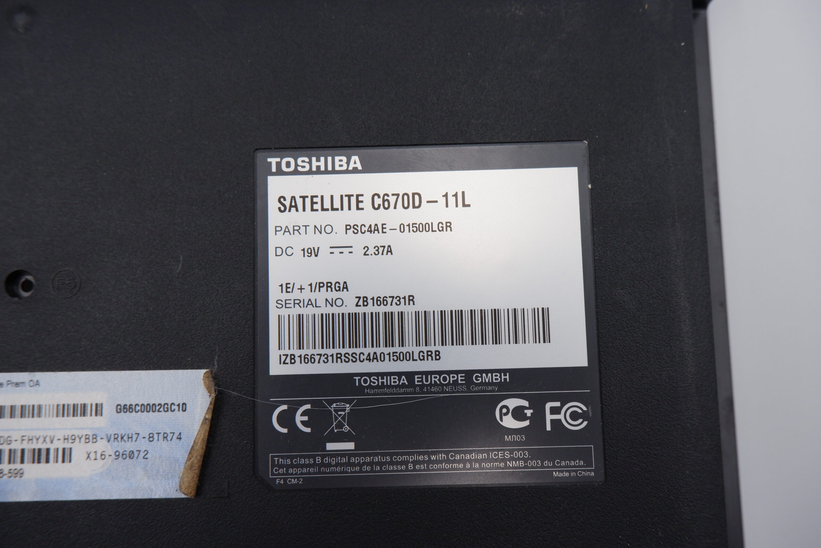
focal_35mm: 30
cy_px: 274
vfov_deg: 43.6
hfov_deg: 61.9
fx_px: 684
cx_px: 410
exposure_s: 1/350
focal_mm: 20.3
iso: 800
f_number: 5.6
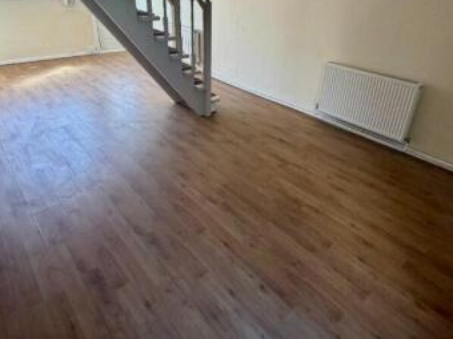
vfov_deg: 56.0
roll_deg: -2.1
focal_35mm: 24
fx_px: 314
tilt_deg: -25.8
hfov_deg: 71.6
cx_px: 236
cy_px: 123
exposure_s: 1/121
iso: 160
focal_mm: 2.22
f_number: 2.2
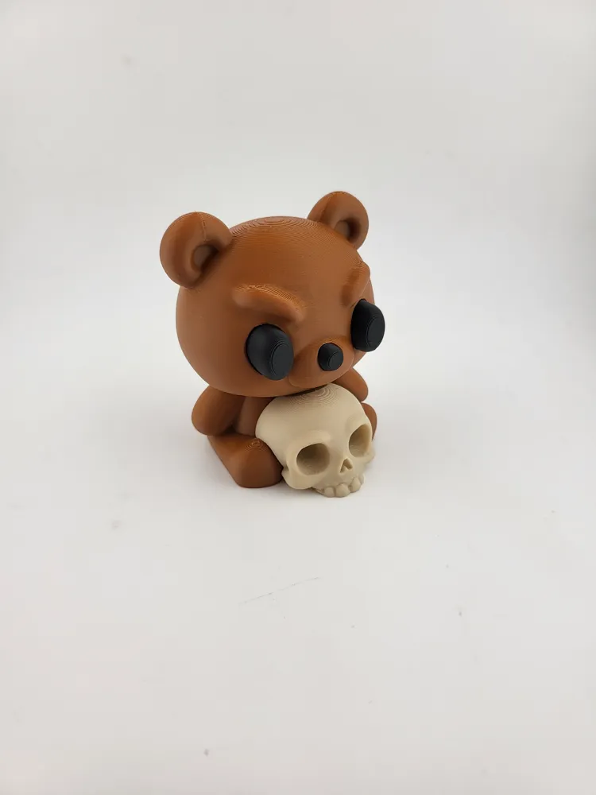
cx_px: 298
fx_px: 551
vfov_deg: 71.6
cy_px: 398
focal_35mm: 24
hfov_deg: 56.8
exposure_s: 1/572
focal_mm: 5
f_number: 1.8
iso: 40
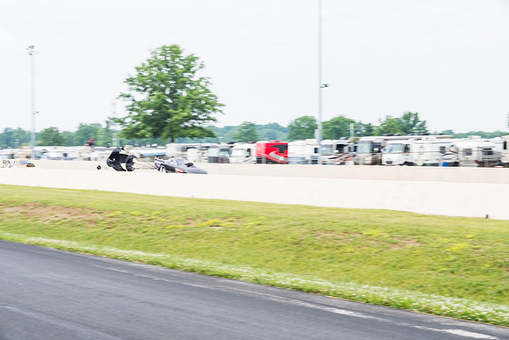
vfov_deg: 18.2
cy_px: 170
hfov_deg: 27.0
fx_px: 1061
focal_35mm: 75
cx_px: 254
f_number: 9
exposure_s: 1/125
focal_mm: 50
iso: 400
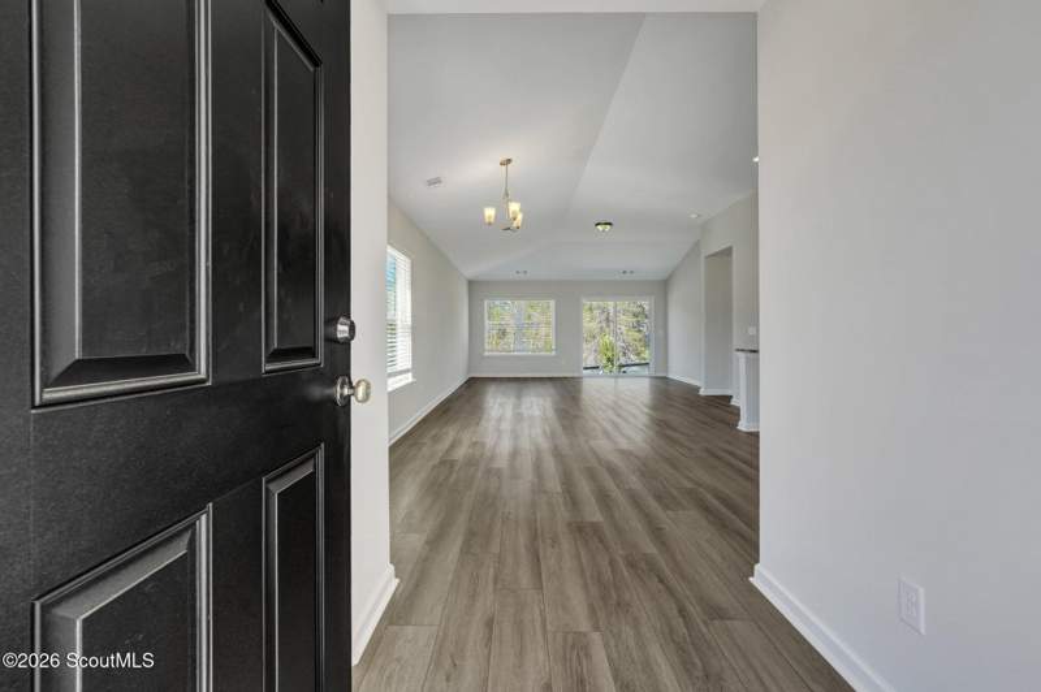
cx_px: 520
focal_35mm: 16
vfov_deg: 73.6
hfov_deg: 96.8
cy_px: 346
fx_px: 462
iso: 100
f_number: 10
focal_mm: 16
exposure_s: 1/13
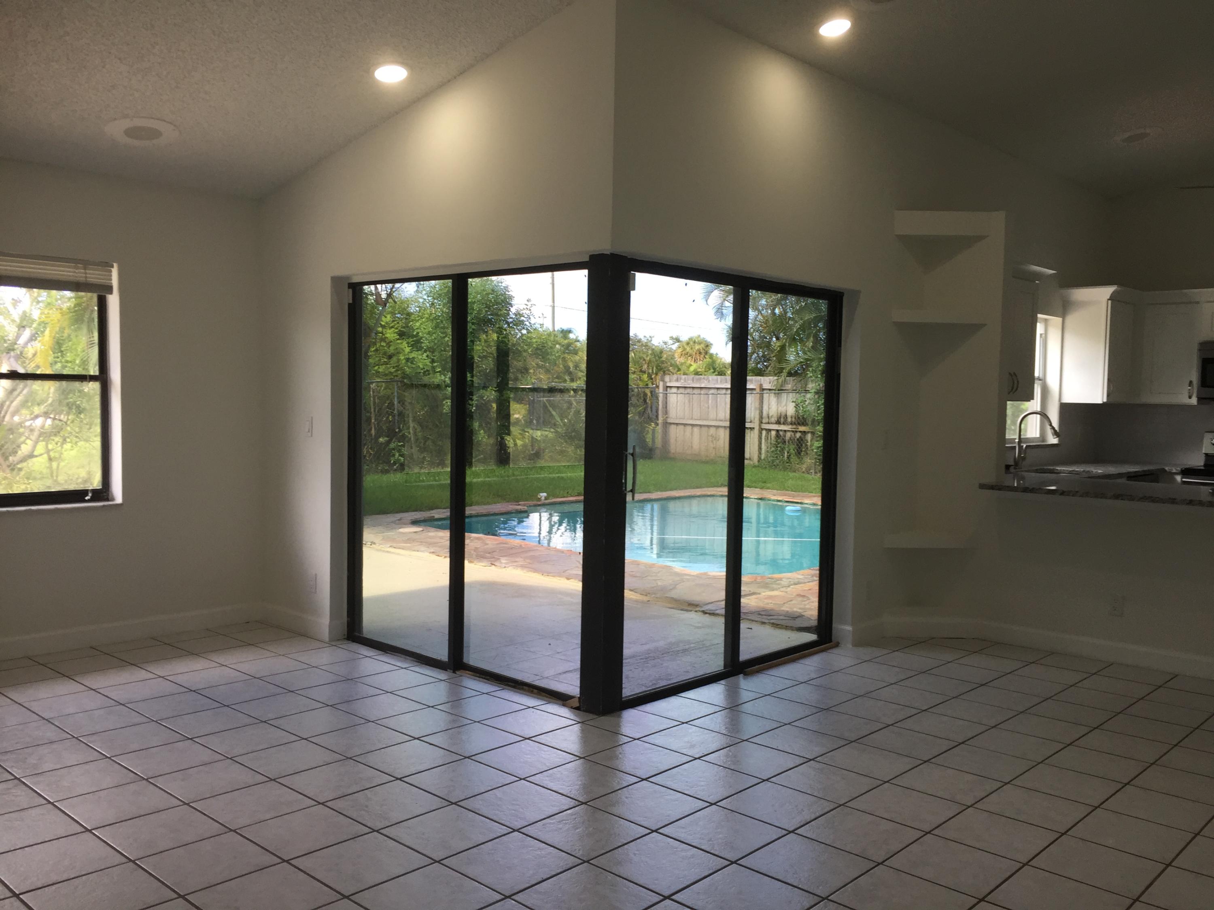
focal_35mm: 29
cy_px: 455
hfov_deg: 61.7
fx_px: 1017
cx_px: 607
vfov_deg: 48.2
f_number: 2.2
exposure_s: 1/120
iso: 40
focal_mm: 4.15
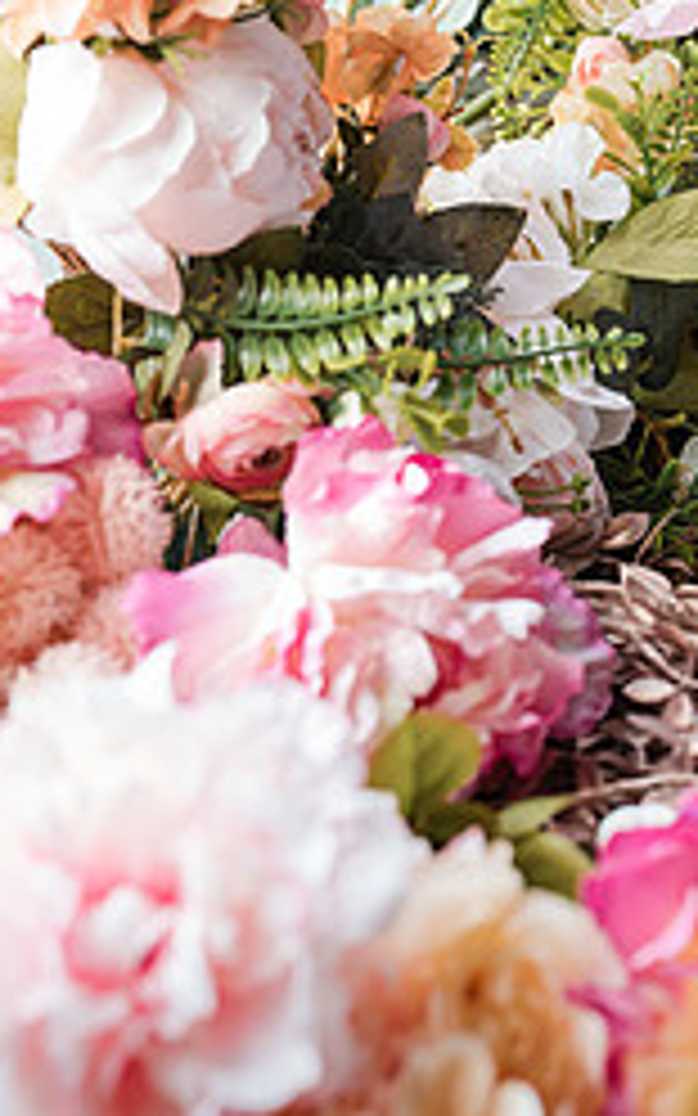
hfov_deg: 11.9
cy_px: 310
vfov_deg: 19.0
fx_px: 3318
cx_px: 648
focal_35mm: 109
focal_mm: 59
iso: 800
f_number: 4
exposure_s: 1/250
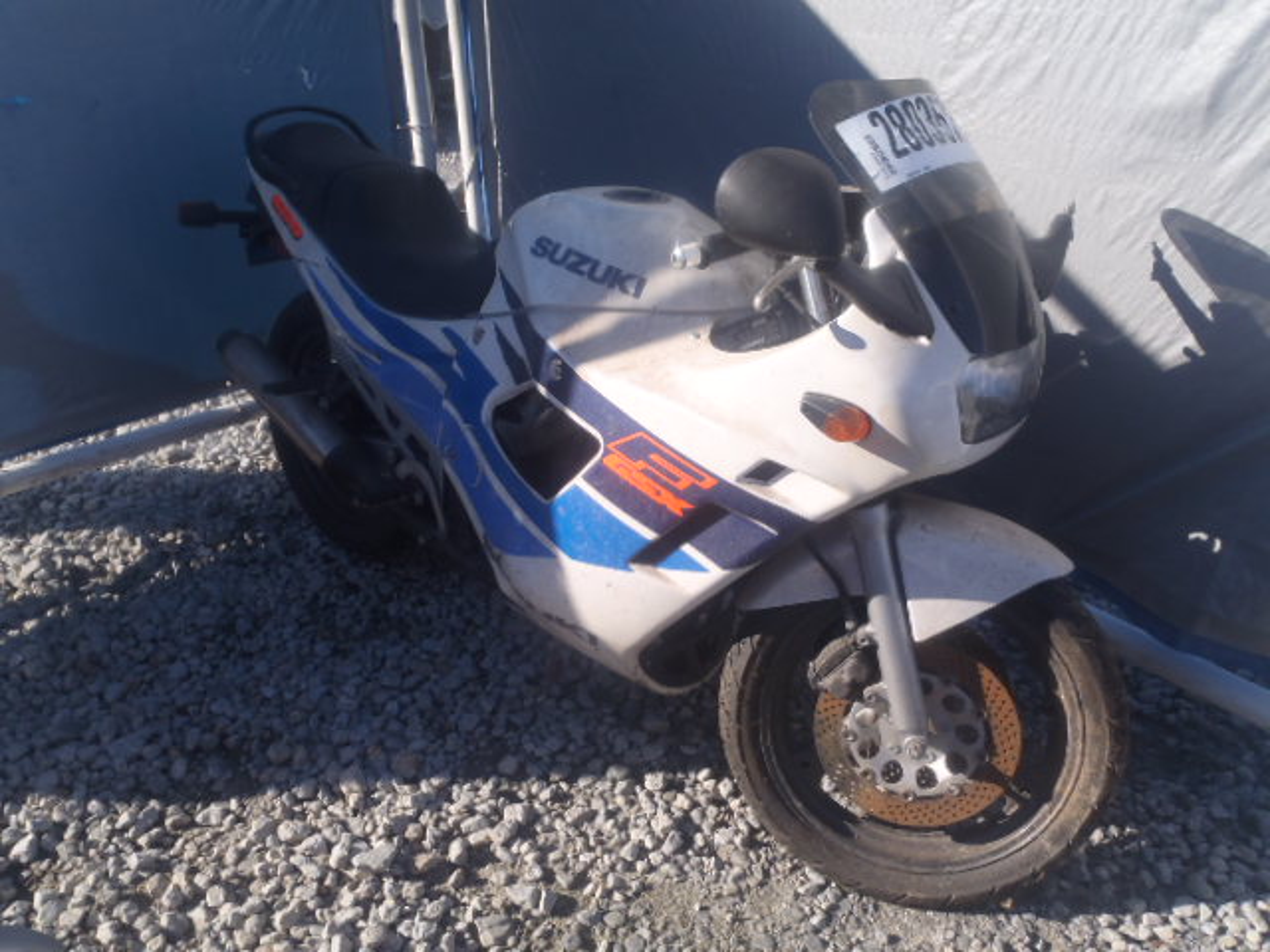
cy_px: 476
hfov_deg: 63.4
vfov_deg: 49.7
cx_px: 635
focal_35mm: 28
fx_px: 1027
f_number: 4.5
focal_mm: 5
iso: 80
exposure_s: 1/400
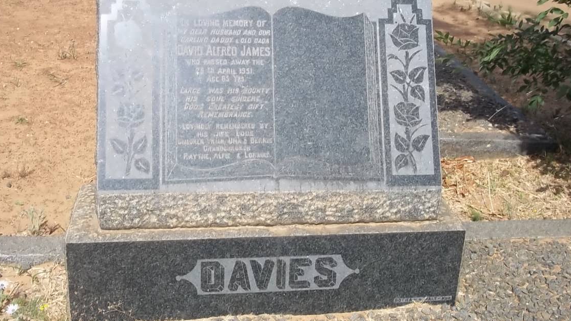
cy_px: 139
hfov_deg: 43.7
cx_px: 270
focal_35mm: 47
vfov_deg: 25.4
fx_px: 712
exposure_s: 1/250
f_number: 6.3
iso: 80
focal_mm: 7.1
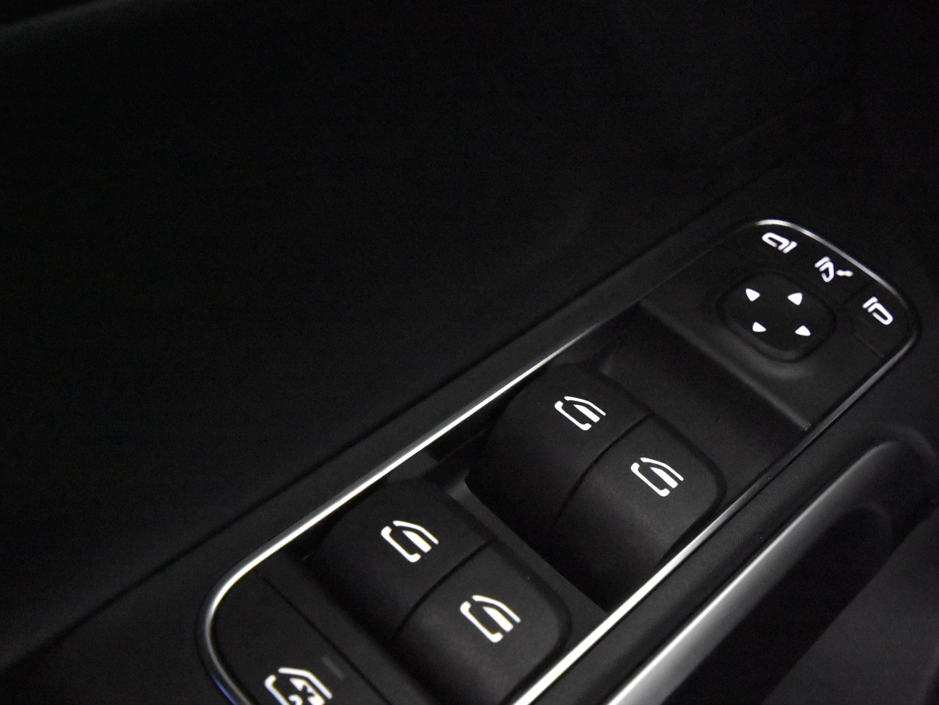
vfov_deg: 33.6
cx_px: 686
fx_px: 1167
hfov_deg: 42.7
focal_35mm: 43
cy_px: 374
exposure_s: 1/25
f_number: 5.6
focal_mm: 20
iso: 12800
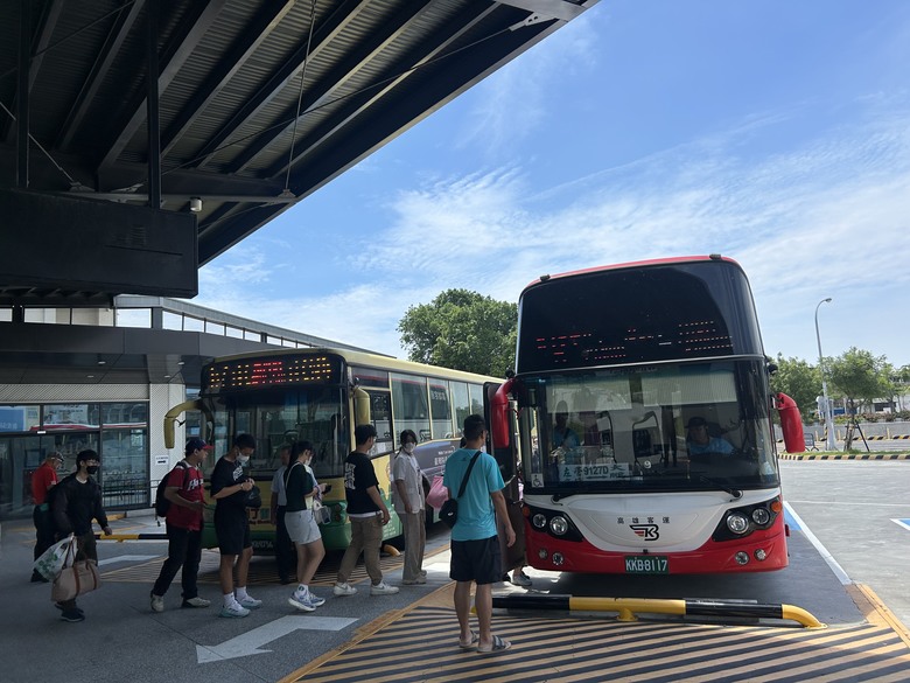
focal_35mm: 26
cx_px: 455
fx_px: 683
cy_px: 342
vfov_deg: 53.1
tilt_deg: +7.7
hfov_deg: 67.3
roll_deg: +3.3
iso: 50
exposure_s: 1/5319
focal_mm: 5.7
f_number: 1.5
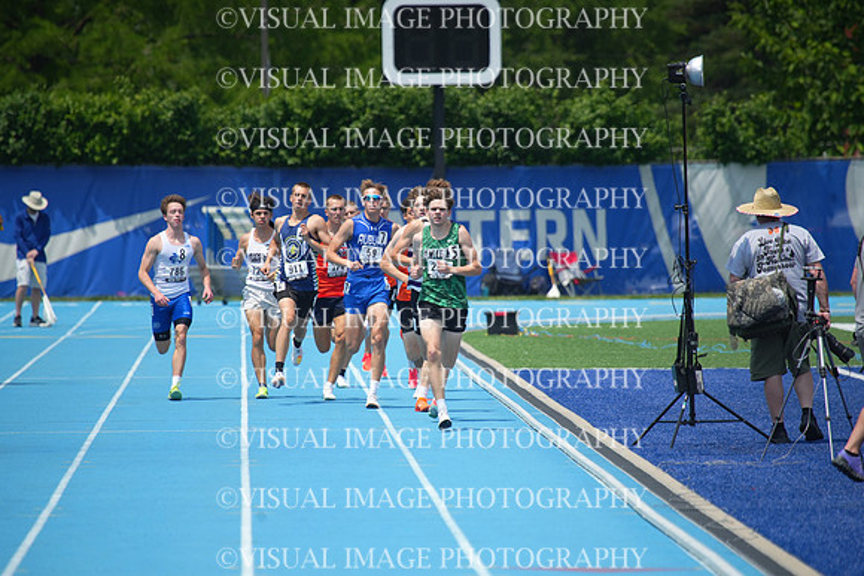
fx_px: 9602
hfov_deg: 5.2
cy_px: 288
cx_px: 432
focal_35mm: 400
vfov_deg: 3.4
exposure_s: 1/2000
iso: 400
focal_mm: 400
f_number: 5.6
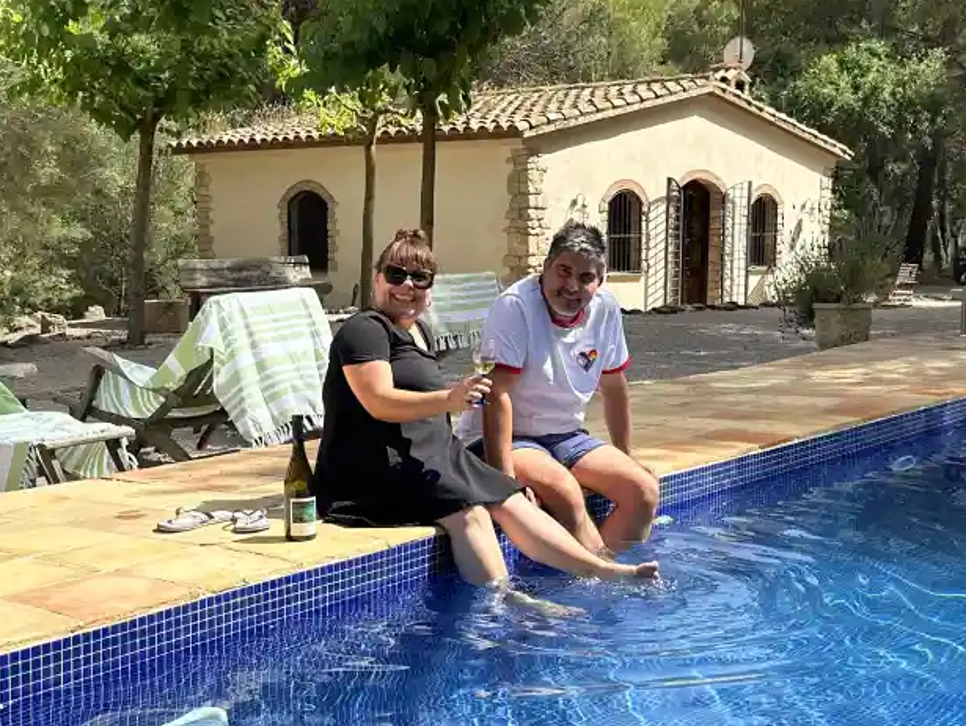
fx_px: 1089
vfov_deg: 36.8
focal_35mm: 39
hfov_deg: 47.8
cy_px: 385
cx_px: 457
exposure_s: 1/3597
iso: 80
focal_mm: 6.86
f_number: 1.78
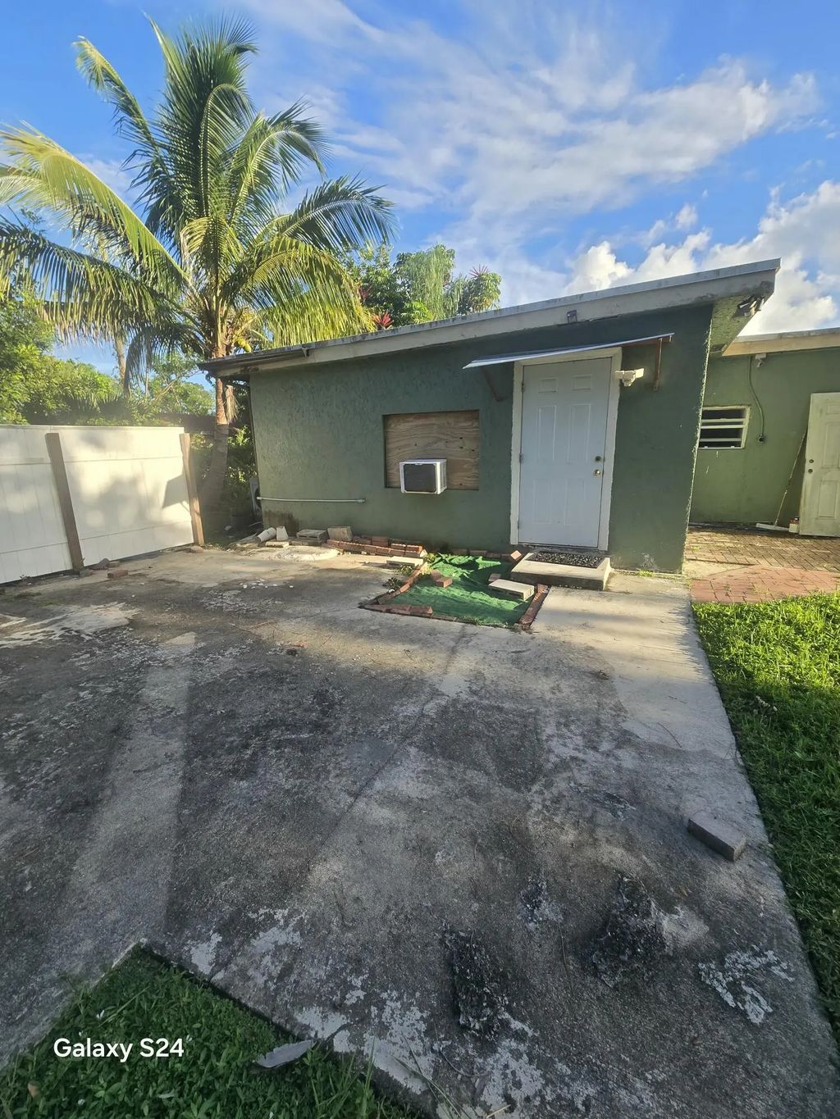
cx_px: 420
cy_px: 560
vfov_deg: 106.2
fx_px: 421
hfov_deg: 89.9
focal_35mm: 13
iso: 50
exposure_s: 1/697
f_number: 2.2
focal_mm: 2.2
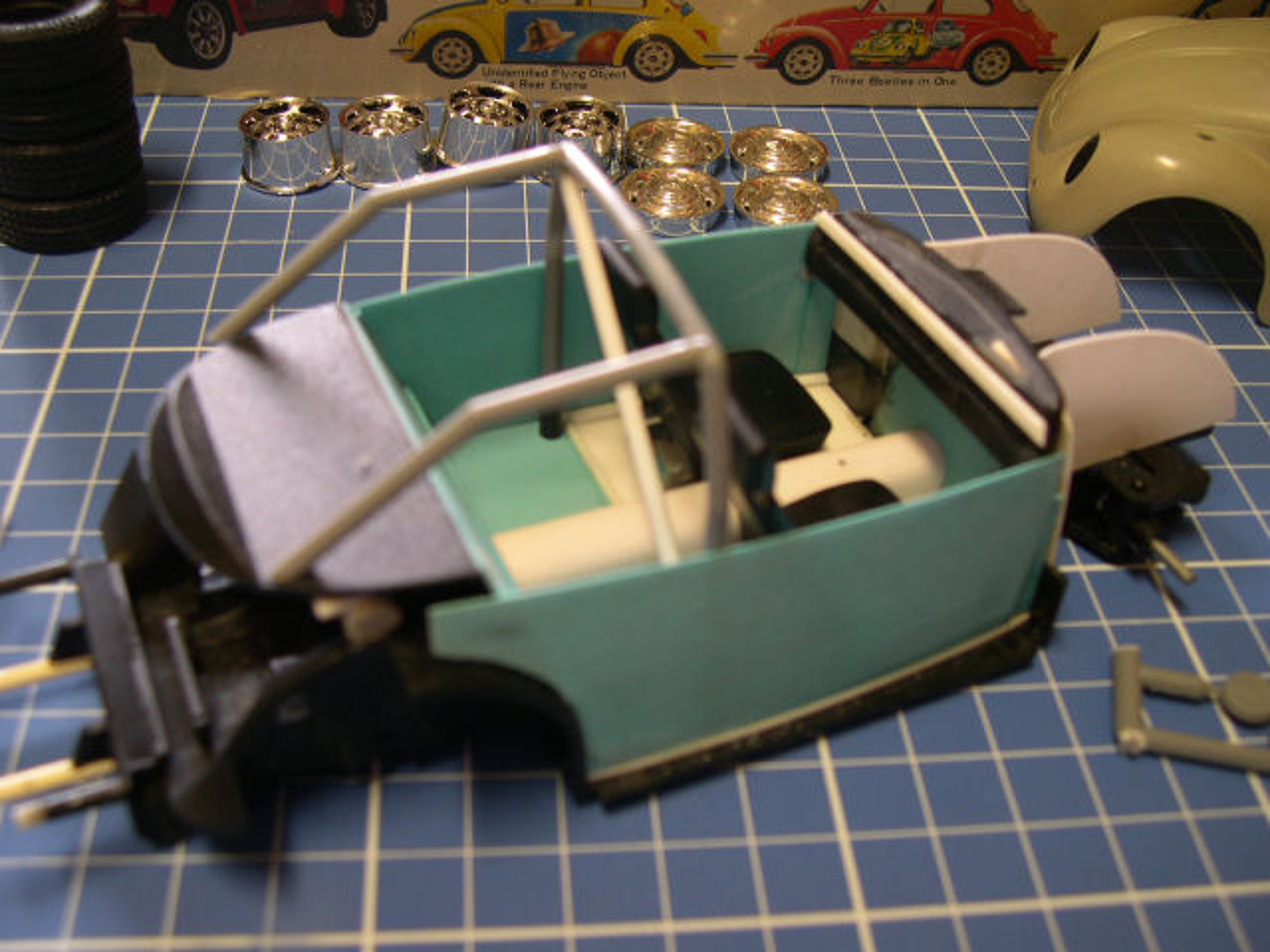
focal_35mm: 38
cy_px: 476
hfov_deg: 49.0
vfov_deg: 37.7
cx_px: 635
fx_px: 1394
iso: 100
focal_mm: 8
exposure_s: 1/10.1
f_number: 2.8
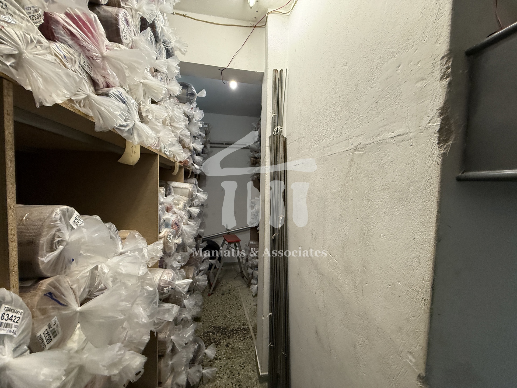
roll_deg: -2.7
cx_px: 258
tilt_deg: -0.9
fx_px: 209
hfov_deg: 102.1
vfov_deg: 85.7
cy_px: 194
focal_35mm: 14
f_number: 2.2
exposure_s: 1/100
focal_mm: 2.22
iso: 320
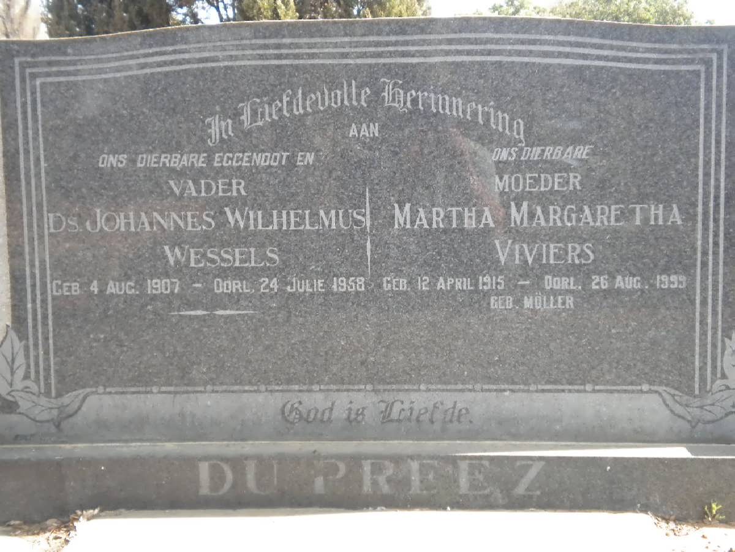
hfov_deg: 36.8
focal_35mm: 52
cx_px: 368
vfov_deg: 28.0
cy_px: 276
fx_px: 1104
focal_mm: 9.3
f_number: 3.9
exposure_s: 1/520
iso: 400
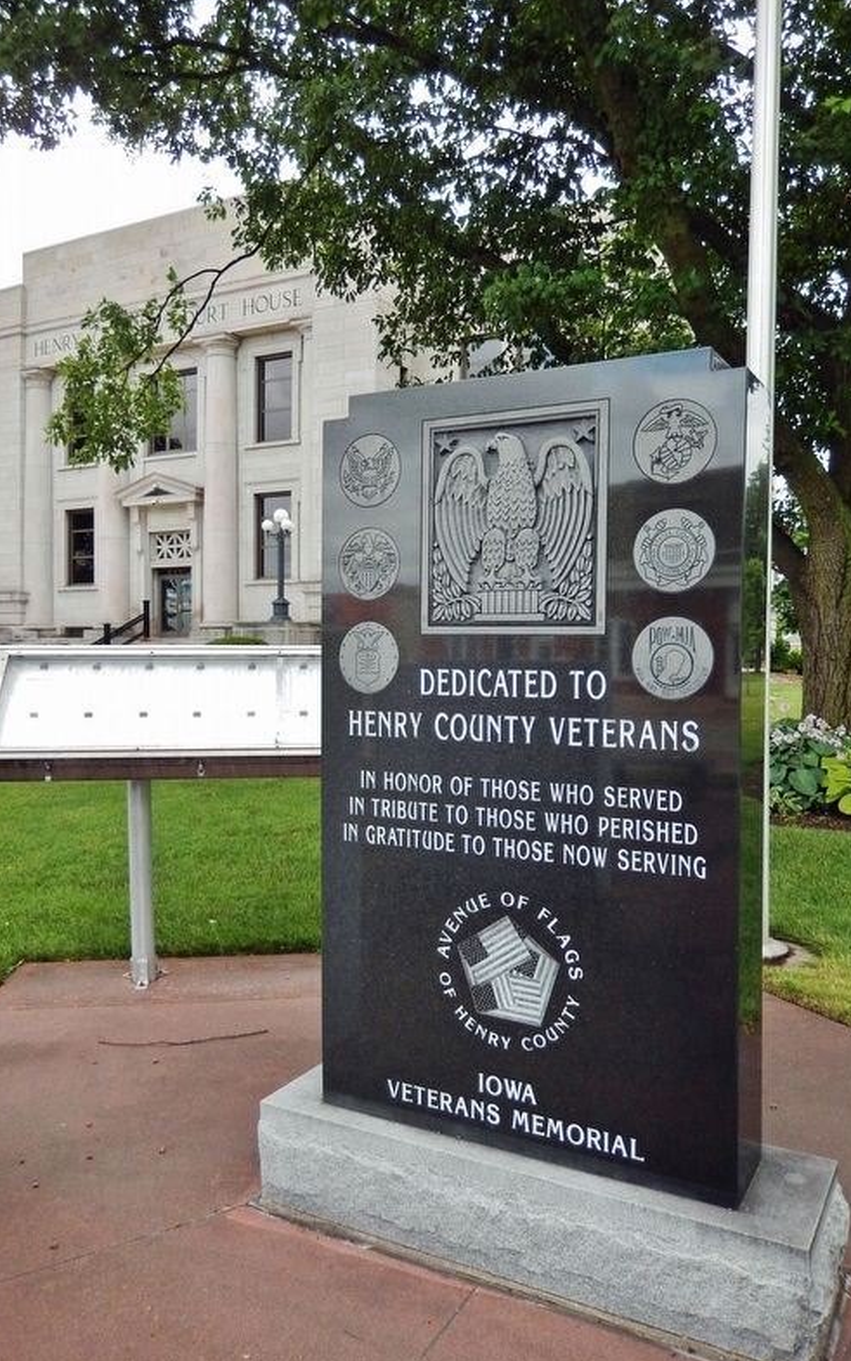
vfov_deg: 68.4
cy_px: 676
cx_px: 421
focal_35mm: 27
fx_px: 1001
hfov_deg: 46.0
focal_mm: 4.5
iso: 125
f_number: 3.4
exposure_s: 1/400
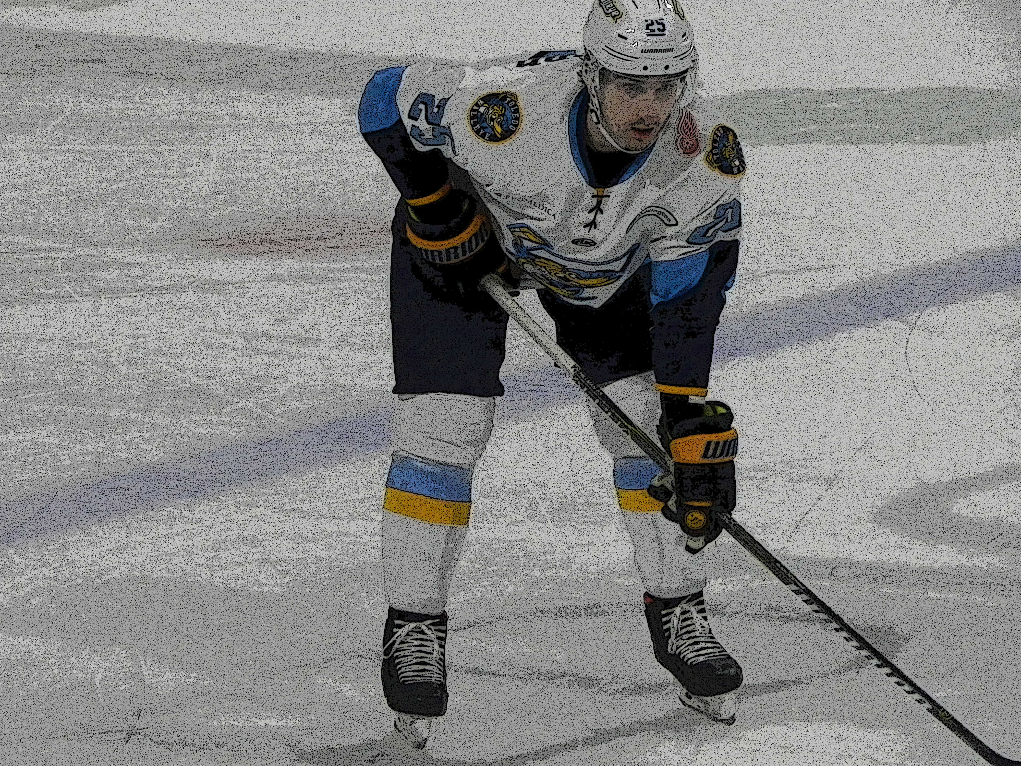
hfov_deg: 3.4
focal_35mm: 578
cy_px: 383
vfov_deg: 2.6
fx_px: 17048
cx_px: 510
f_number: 7.1
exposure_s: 1/400
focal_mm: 102.8
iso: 1600
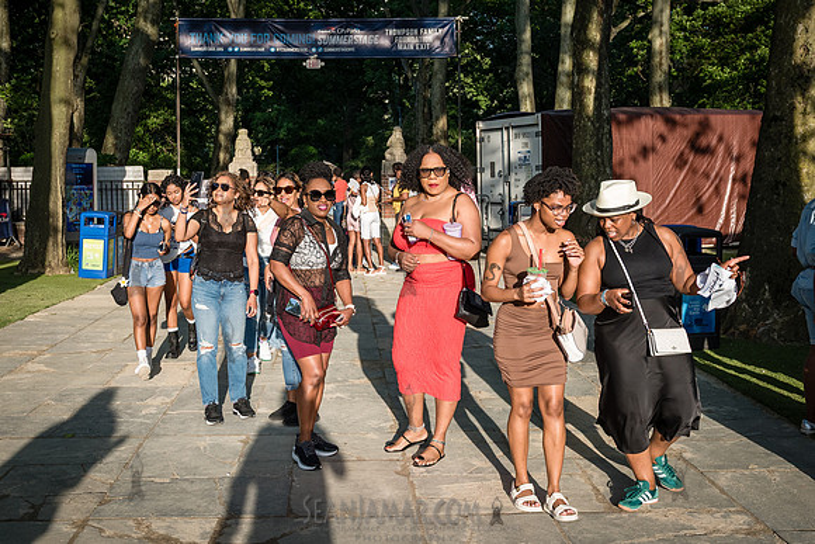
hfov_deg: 43.2
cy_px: 219
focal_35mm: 45
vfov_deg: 29.6
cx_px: 346
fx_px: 1027
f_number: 4.5
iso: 500
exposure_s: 1/1600
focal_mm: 28
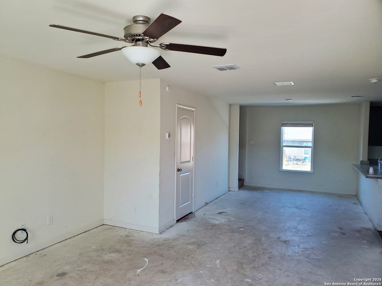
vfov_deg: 53.1
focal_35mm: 26
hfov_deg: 67.3
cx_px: 191
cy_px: 143
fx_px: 287
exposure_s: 1/120
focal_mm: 4.3
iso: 160
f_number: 2.4
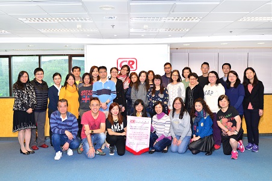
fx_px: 242
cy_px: 90
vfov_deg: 41.1
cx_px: 136
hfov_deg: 58.7
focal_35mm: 32
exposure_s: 1/125
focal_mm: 32
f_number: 5
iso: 640
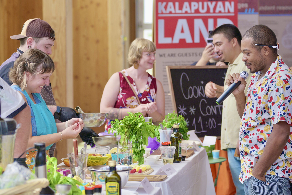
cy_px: 98
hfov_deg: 17.1
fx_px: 973
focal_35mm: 120
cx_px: 146
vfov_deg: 11.4
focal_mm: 120
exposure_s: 1/1000
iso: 640
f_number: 4
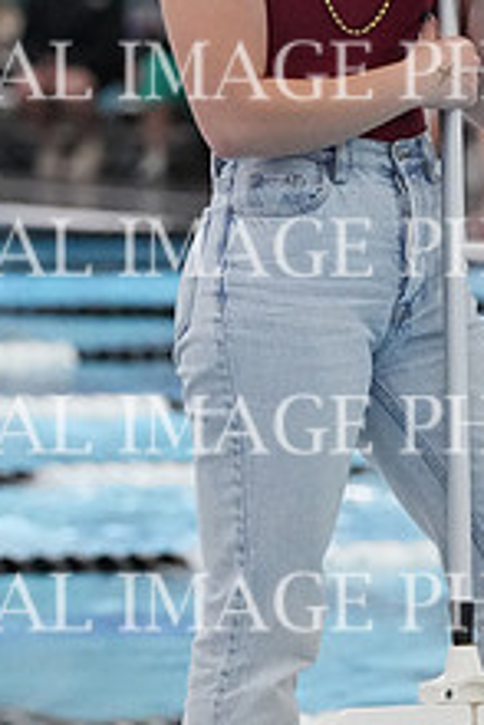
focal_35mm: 525
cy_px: 336
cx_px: 377
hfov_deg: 2.6
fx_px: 10570
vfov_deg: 3.9
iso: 6400
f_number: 4
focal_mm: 133
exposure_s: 1/1250
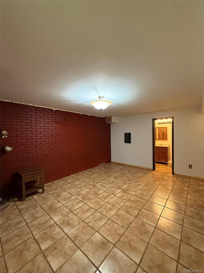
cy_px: 136
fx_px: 110
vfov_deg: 102.1
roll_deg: +0.4
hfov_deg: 85.7
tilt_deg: +0.3
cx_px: 102
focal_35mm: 14
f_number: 2.2
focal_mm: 2.22
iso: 500
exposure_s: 1/60
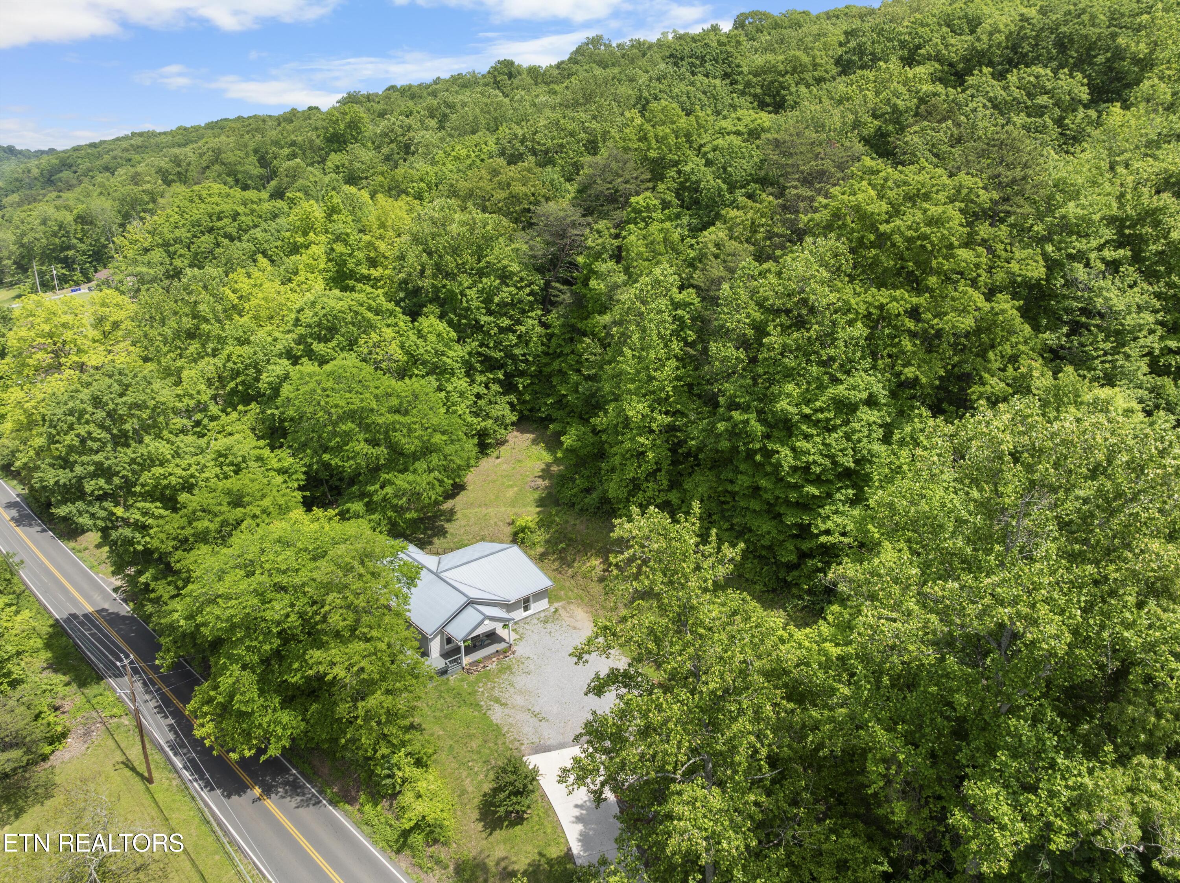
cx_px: 590
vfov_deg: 56.8
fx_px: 818
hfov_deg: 71.6
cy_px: 442
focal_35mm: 24
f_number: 2.8
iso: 110
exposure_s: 1/120
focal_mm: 12.29
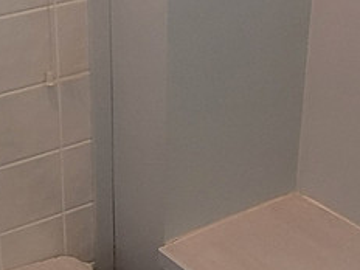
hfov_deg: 22.8
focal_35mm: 86
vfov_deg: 17.1
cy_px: 174
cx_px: 188
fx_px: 894
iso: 200
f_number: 2.2
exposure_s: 1/60
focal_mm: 2.2
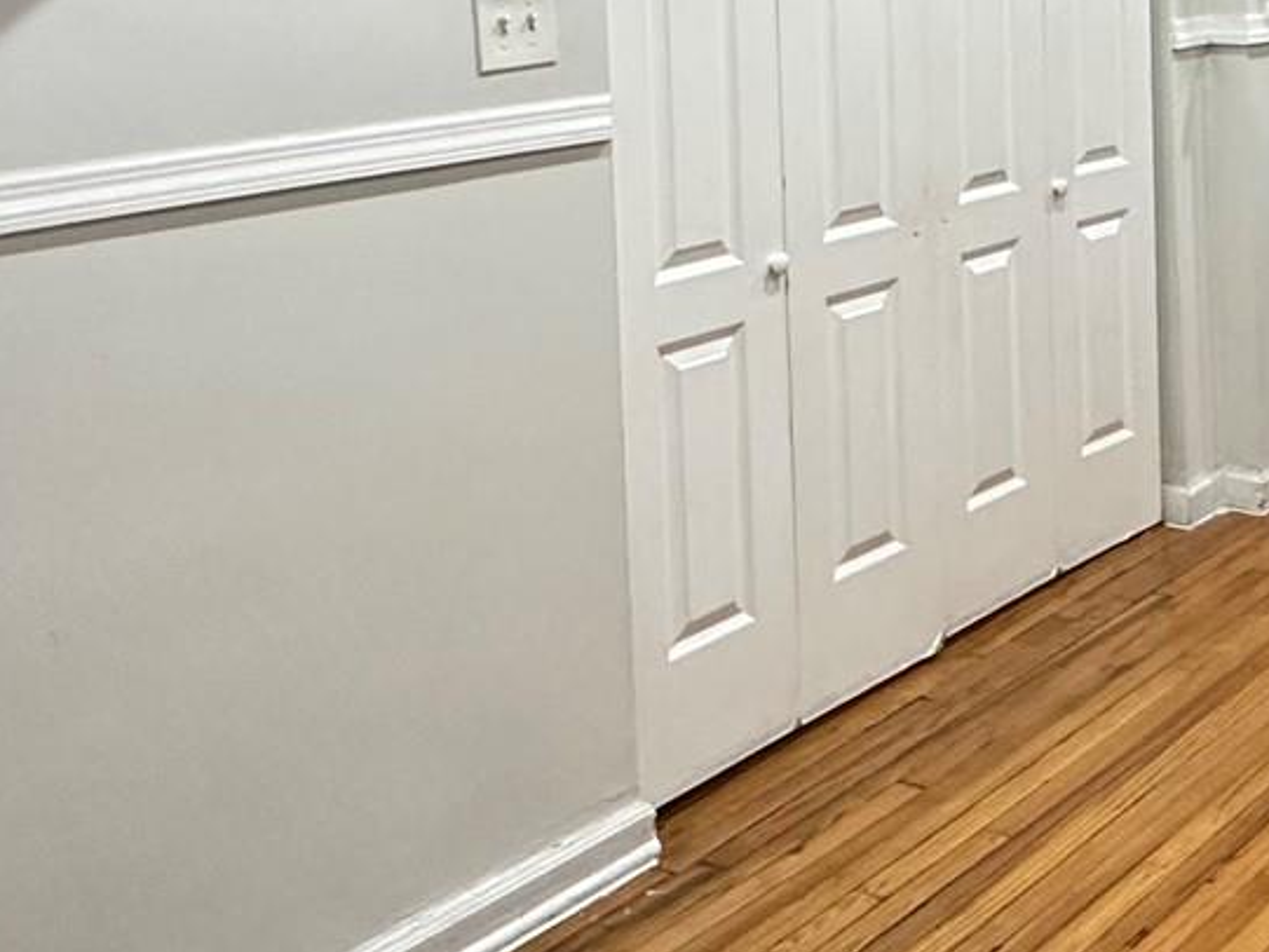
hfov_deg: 32.2
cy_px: -61
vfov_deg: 25.7
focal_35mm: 53
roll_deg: +1.1
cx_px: 1368
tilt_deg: -1.3
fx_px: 1943
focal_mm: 2.22
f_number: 2.2
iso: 320
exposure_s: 1/120
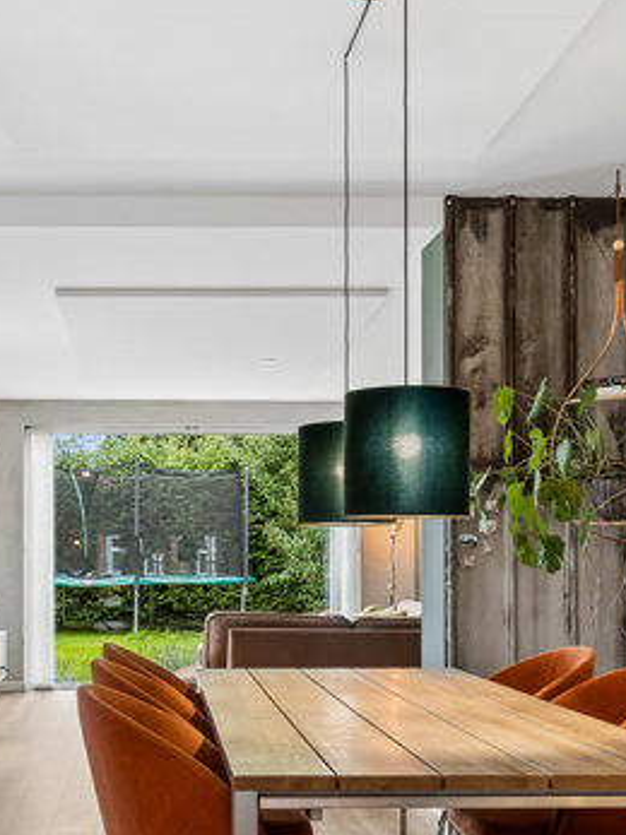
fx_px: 1244
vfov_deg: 36.6
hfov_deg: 27.8
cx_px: 154
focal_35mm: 52
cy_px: 574
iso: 200
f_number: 8
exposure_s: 1
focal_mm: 15.5
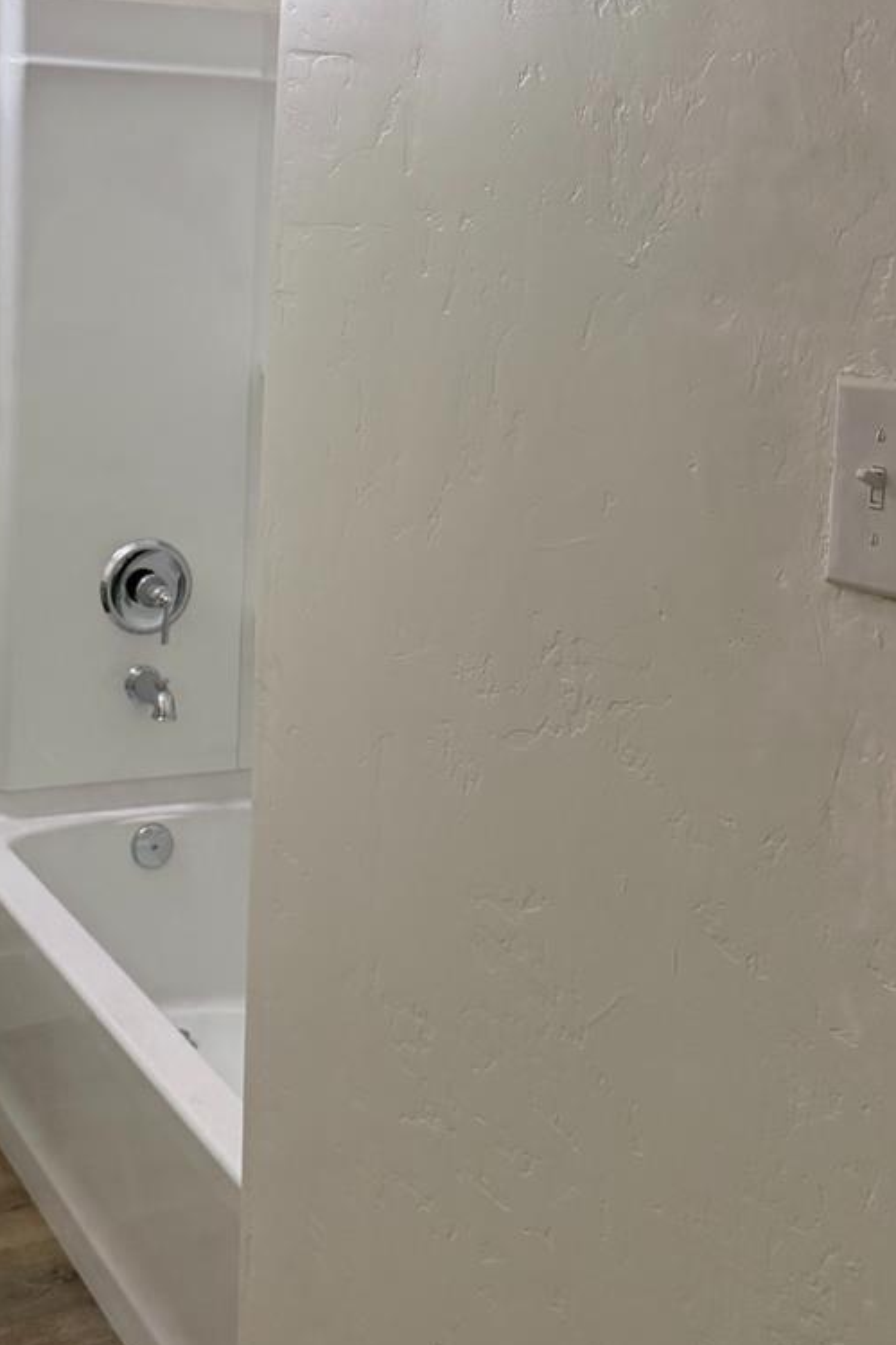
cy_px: 475
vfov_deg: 39.2
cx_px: 216
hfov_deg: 26.6
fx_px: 1867
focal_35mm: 50
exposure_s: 1/238
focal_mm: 6.76
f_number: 1.78
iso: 160
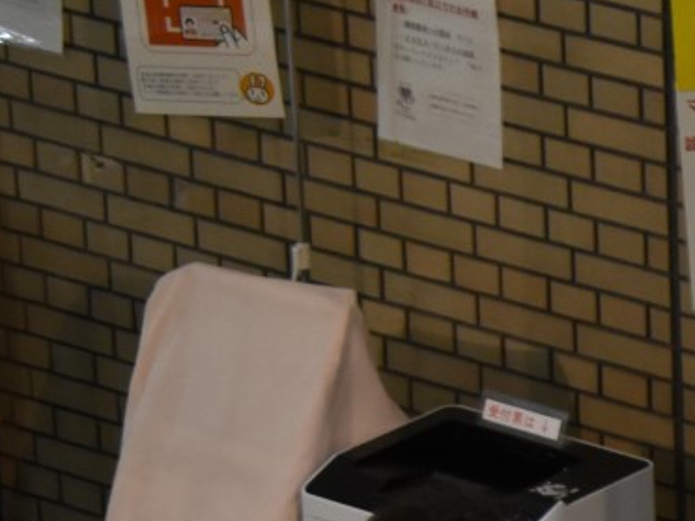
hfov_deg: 5.6
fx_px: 6929
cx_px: 1407
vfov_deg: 4.3
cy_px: 906
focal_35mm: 345
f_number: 5.6
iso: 1100
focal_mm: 55
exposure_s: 1/60
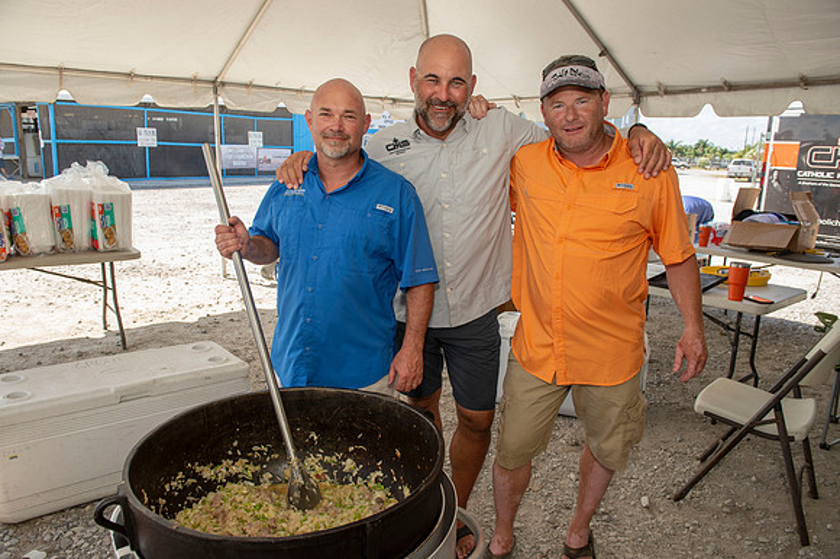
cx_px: 420
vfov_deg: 53.1
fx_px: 560
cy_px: 280
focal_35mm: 24
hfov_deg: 73.8
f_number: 5.6
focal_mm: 24
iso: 200
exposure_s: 1/250
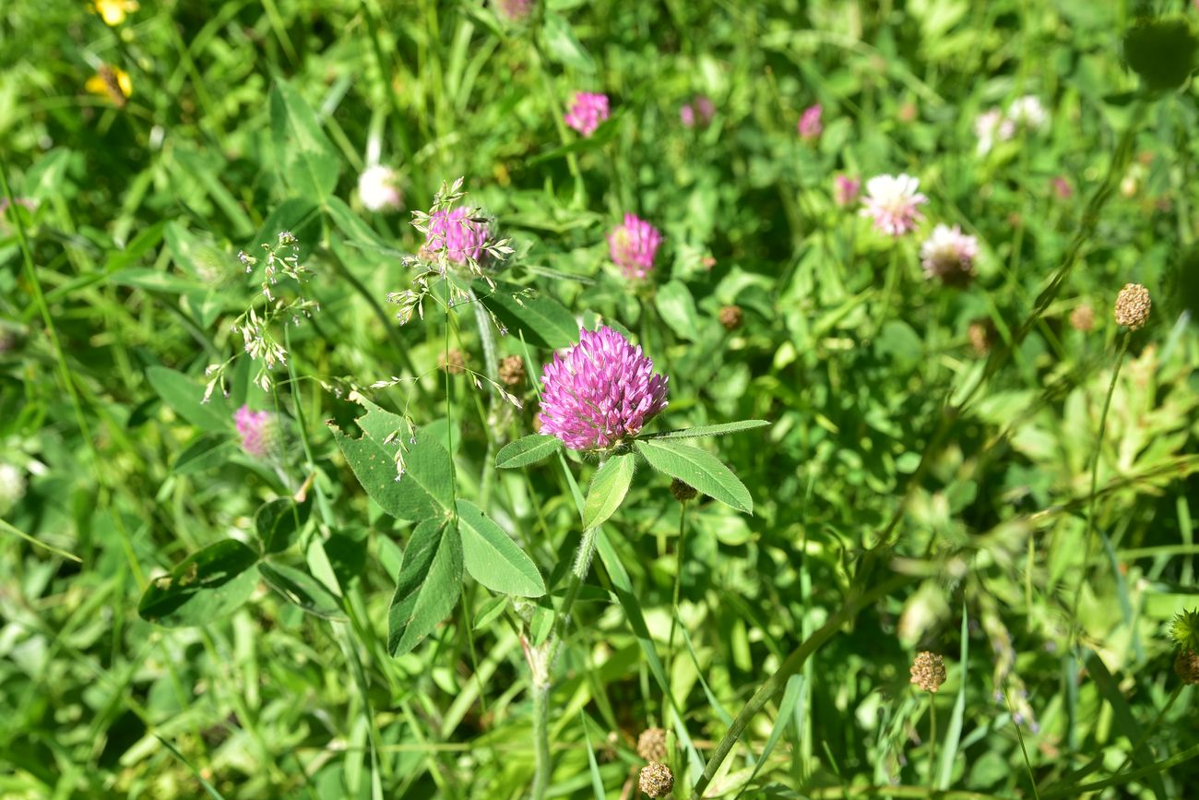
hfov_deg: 39.6
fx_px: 1665
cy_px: 400
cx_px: 600
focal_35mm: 50
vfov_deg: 27.0
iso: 160
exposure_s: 1/125
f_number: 11
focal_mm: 50
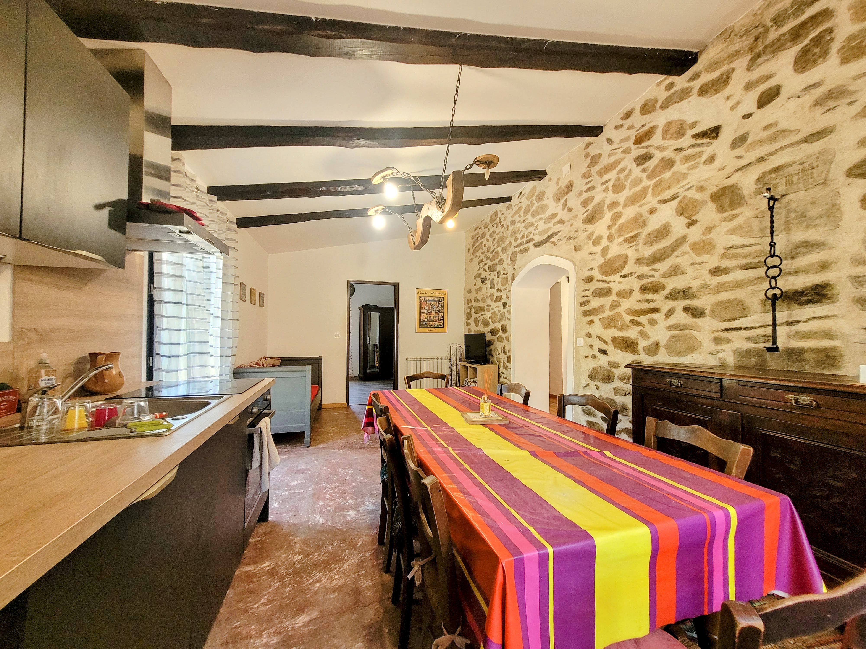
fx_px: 325
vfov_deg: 89.9
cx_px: 433
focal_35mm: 13
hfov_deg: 106.2
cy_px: 324
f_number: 2.2
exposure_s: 1/50
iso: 250
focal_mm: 1.74
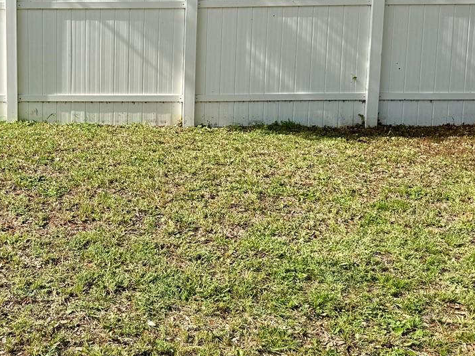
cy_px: 162
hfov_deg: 33.8
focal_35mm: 54
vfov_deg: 27.0
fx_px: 741
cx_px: 57
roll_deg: +0.3
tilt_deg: -8.2
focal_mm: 6.76
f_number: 1.78
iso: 80
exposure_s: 1/2506
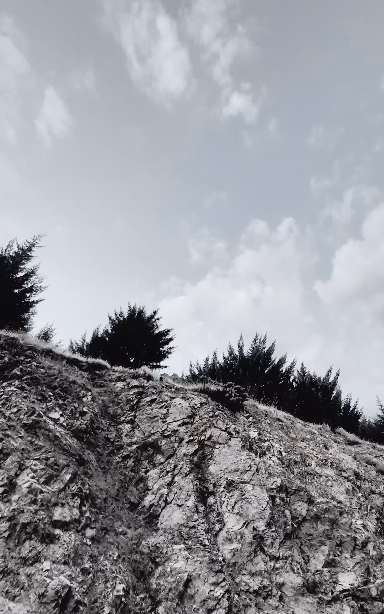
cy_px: 314
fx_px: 318
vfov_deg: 88.0
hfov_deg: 62.0
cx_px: 218
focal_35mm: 19
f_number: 2.2
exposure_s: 1/50
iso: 40
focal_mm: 1.74
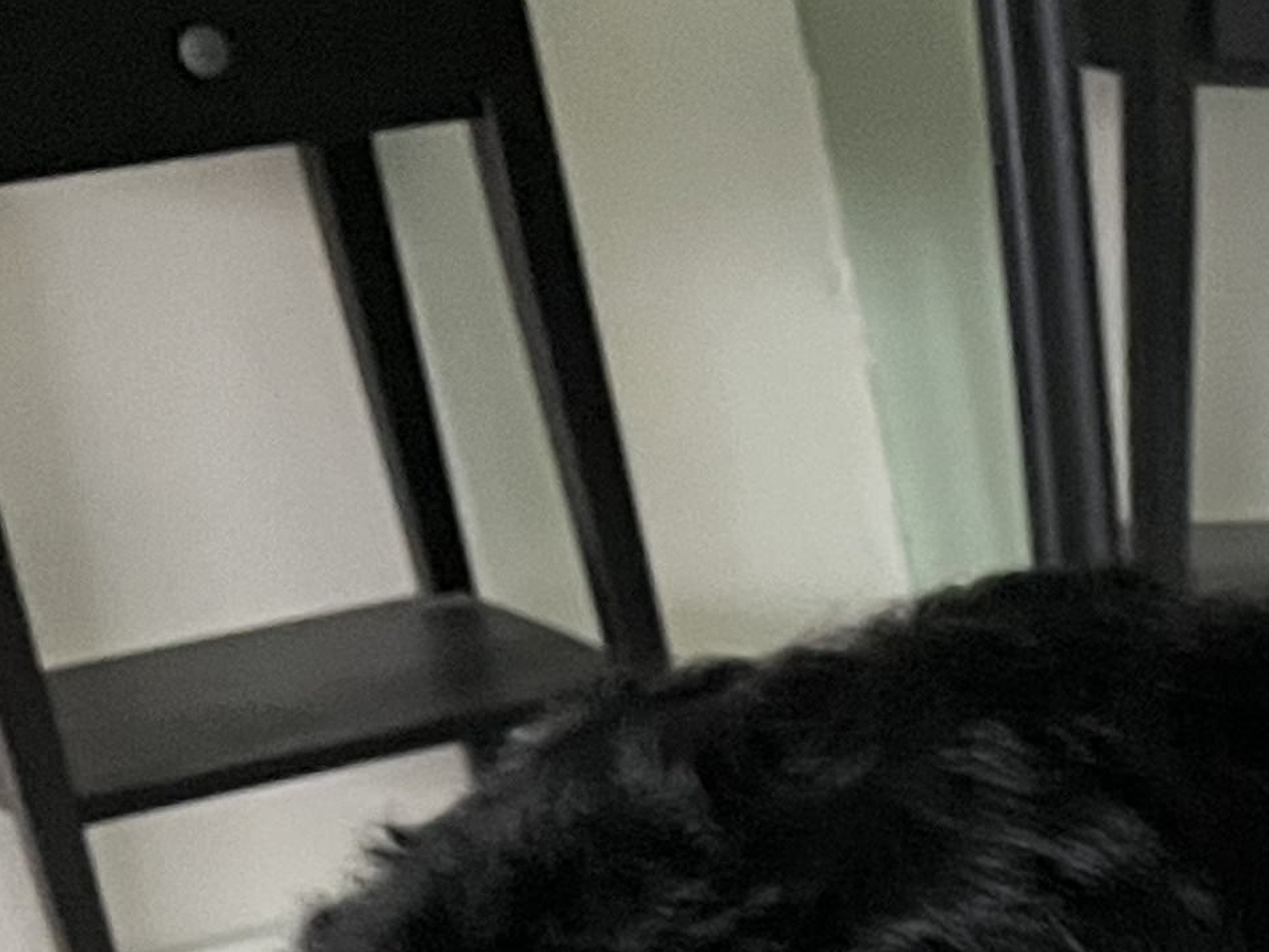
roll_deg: +3.6
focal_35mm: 110
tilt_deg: -30.7
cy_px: 1618
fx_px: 4033
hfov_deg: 15.5
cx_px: 2232
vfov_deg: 12.5
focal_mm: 5.1
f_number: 1.6
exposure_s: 1/56
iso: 500
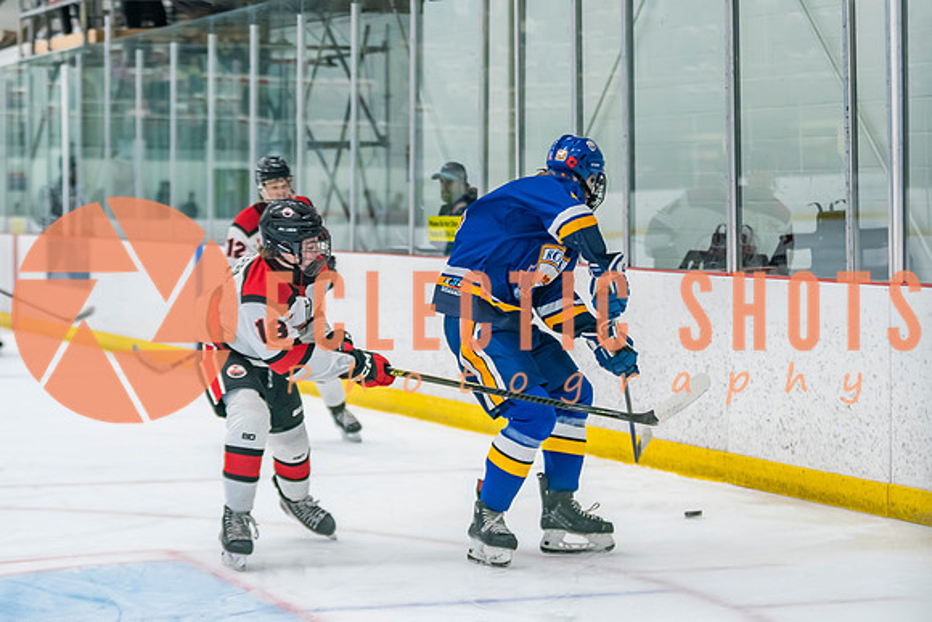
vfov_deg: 12.5
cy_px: 311
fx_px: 2830
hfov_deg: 18.7
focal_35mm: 109
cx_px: 481
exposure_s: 1/640
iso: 2500
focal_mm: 80
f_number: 2.8
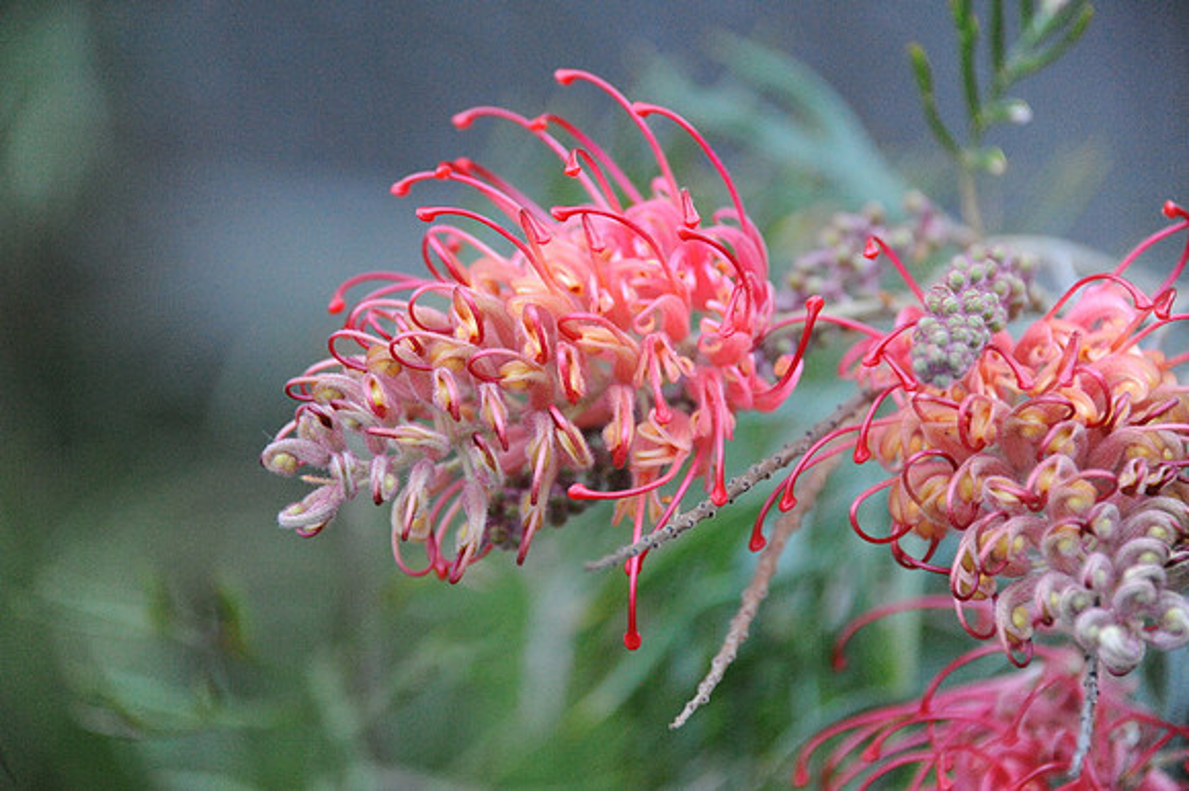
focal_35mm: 300
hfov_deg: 6.9
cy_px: 396
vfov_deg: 4.6
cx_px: 594
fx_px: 9902
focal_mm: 300
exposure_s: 1/160
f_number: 5.6
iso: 6400
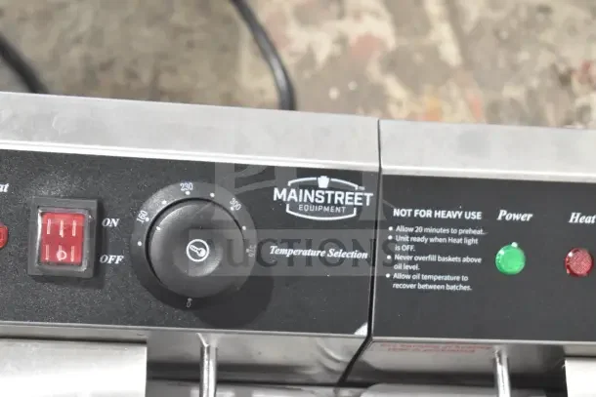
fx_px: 1366
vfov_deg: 16.6
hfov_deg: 24.6
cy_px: 198
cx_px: 298
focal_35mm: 82
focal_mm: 55
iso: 6400
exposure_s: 1/160
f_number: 6.3
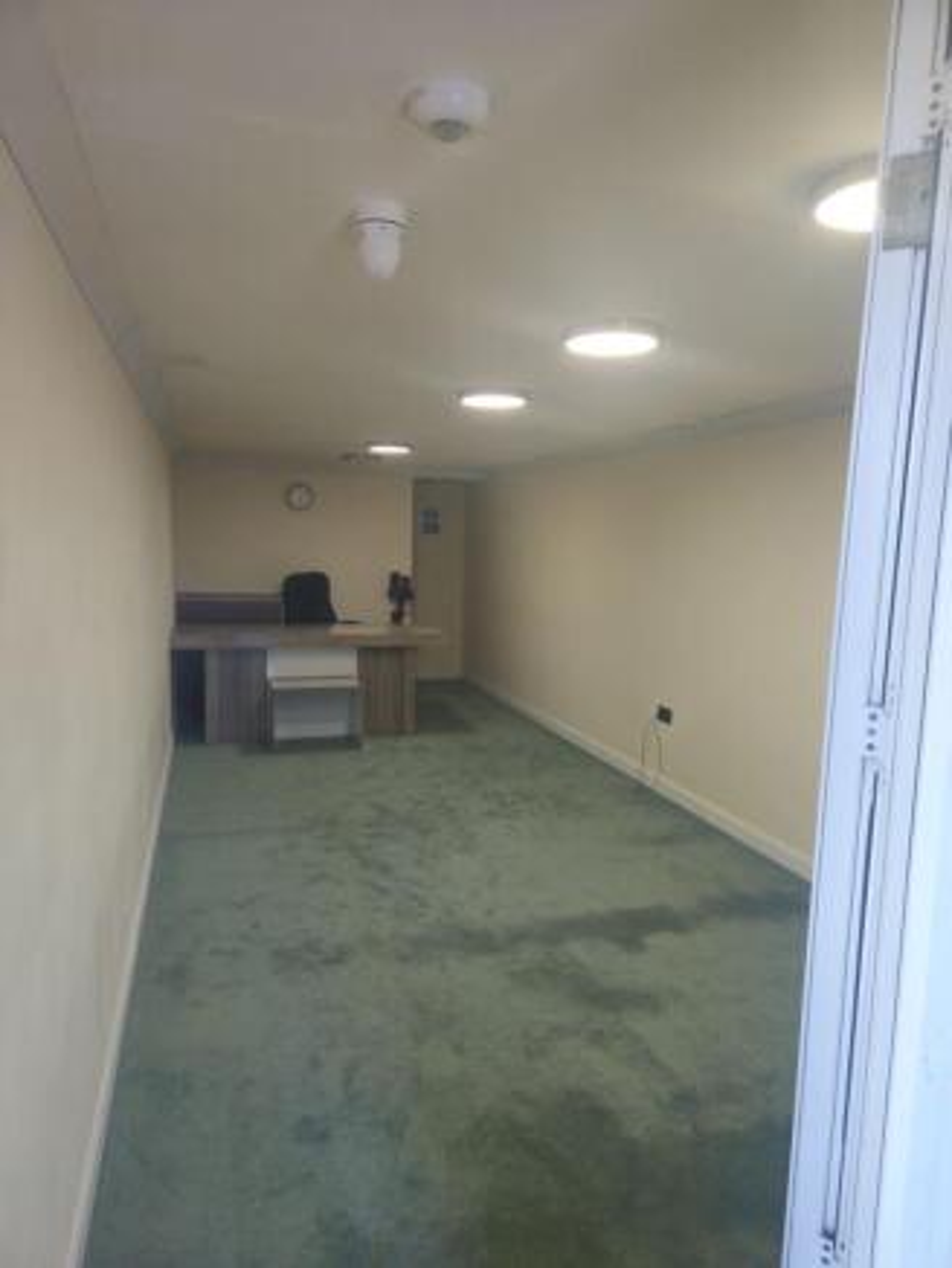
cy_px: 634
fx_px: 843
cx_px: 476
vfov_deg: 73.9
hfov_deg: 58.9
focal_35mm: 23
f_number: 1.8
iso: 50
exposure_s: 1/103
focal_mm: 5.4
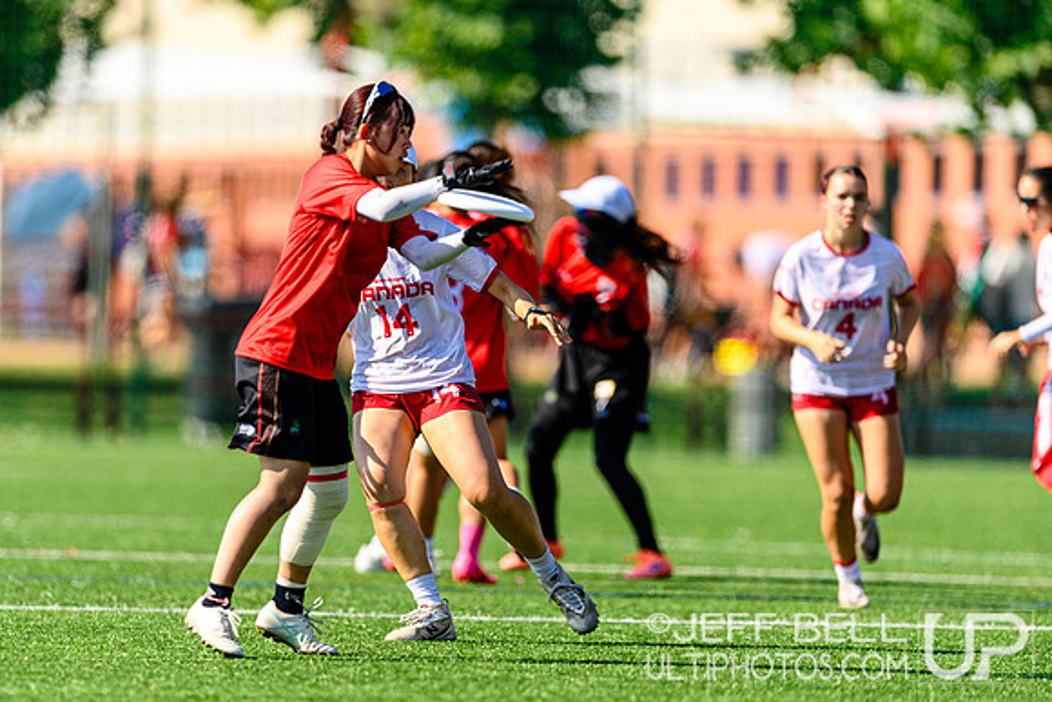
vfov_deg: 2.8
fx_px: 14249
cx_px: 413
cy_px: 399
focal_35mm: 488
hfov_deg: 4.2
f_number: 3.2
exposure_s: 1/1250
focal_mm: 400
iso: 100
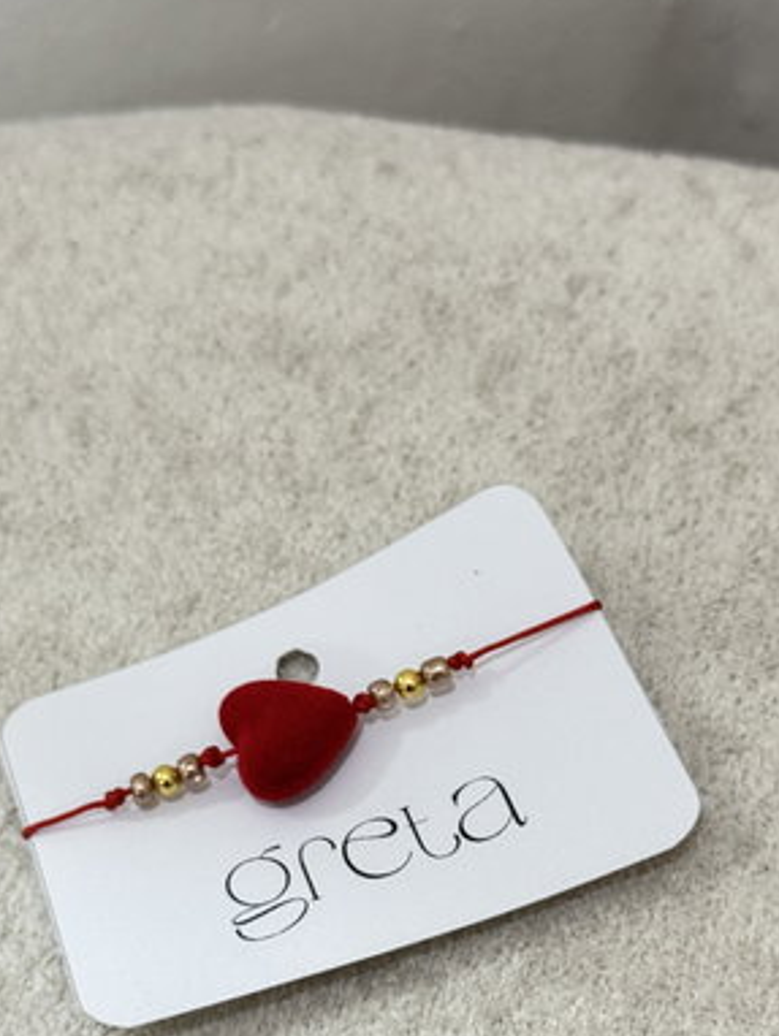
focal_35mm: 67
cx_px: 369
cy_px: 704
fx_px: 2008
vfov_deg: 28.7
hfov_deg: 22.0
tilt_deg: -55.4
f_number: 1.78
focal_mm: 6.76
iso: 250
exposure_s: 1/50
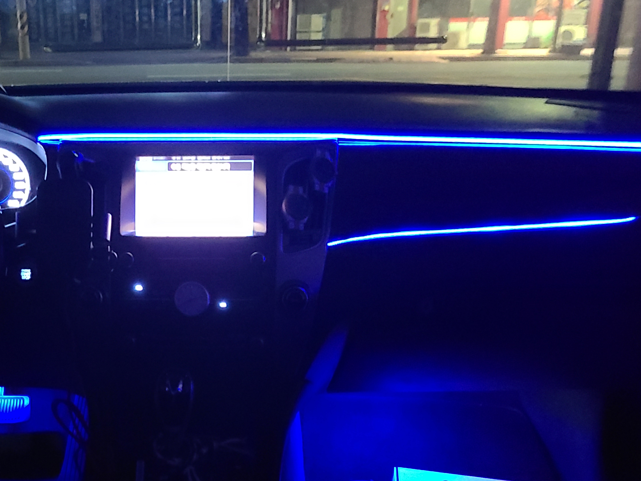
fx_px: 870
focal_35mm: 47
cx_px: 180
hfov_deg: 39.6
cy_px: 383
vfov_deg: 30.2
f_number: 1.8
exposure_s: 1/10
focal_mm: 5.4
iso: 1600
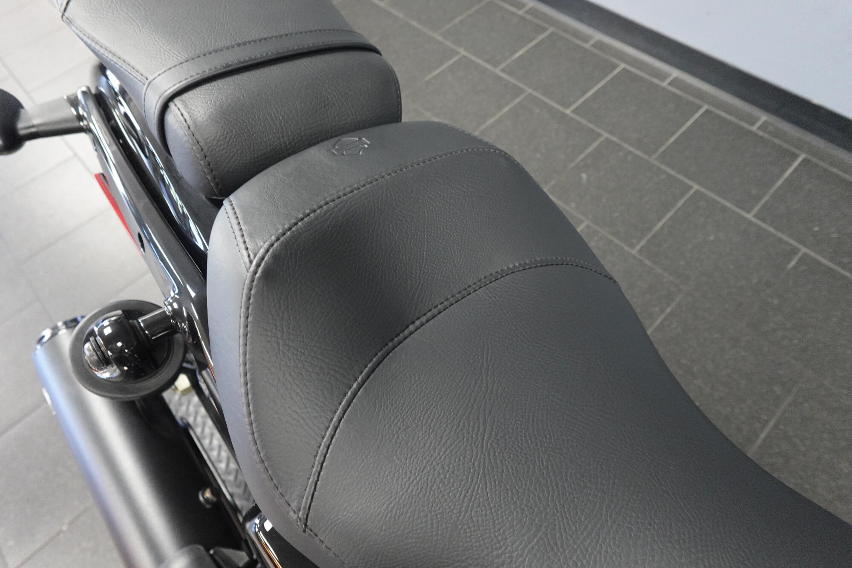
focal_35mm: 20
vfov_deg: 61.9
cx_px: 426
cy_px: 284
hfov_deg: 84.0
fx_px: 473
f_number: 2
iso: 1600
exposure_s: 1/80
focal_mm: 7.6
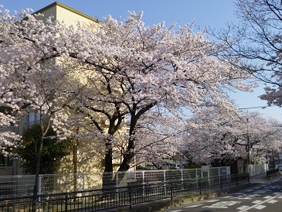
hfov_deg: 49.0
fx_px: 310
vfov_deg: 37.7
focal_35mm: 38
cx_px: 141
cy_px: 106
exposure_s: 1/800
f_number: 3.2
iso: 100
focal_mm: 6.8
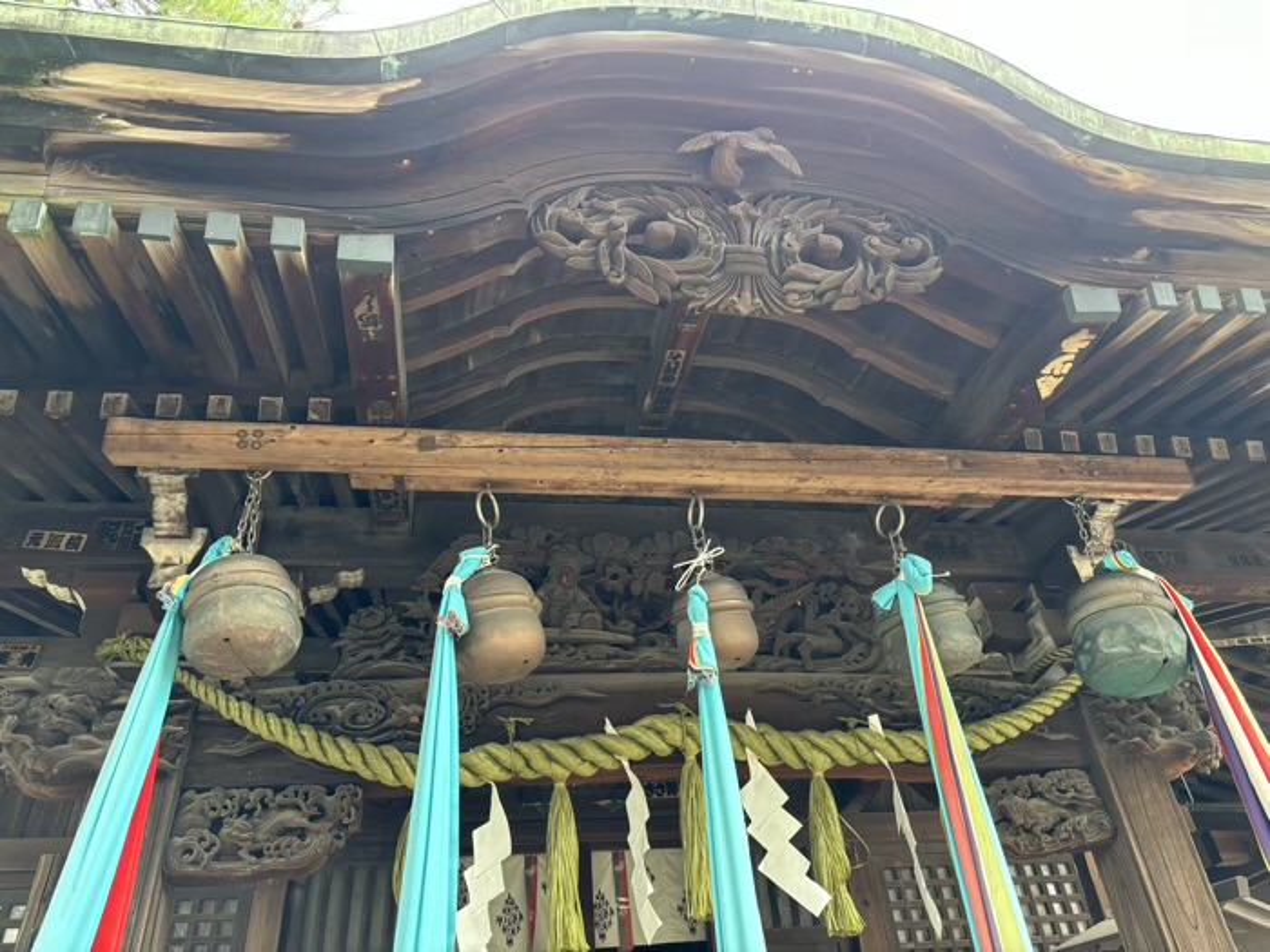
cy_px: 476
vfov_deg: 53.1
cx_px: 635
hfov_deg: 67.3
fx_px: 954
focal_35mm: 26
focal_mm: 5.96
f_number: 1.6
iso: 125
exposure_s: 1/111
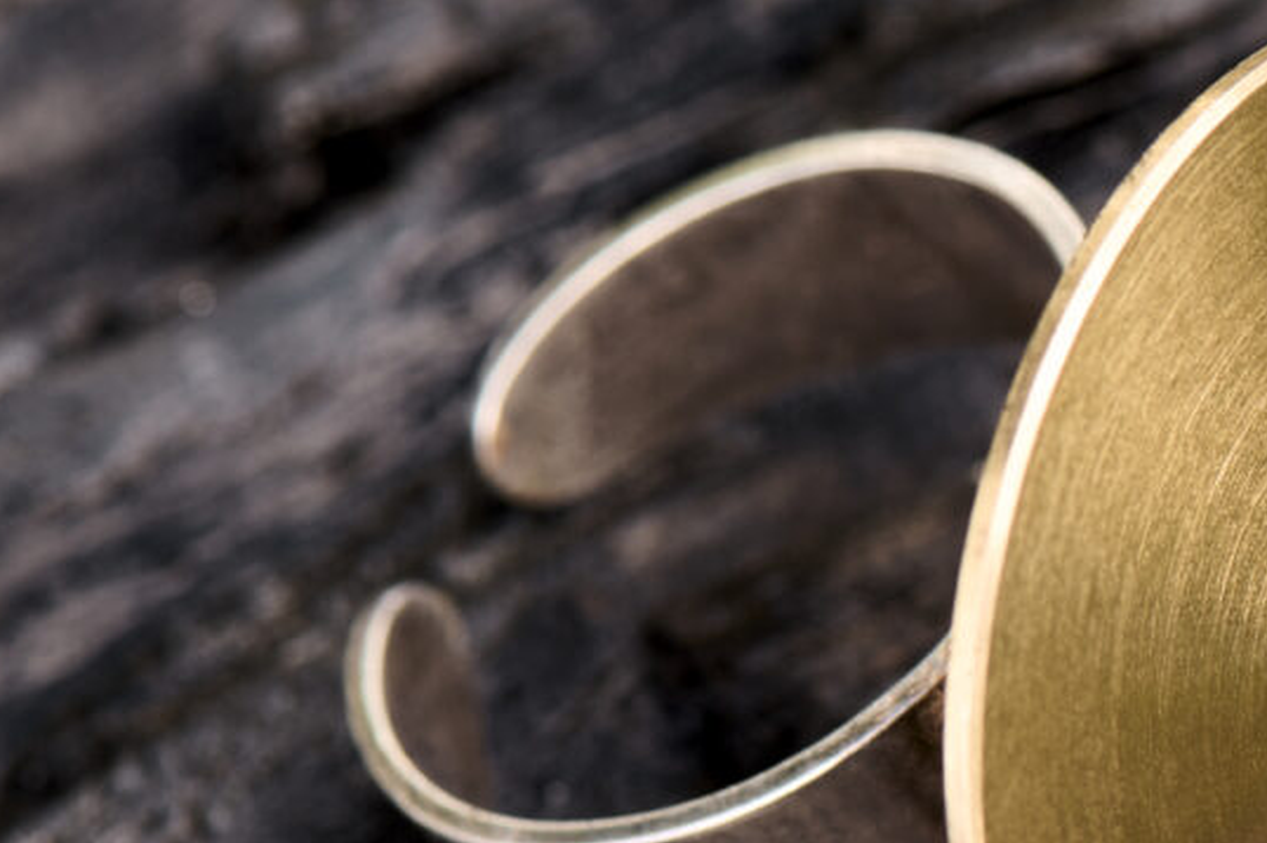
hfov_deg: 5.1
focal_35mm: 400
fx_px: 14069
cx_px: 1611
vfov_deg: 3.4
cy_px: 757
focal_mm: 105
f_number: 13
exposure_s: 1/5
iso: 64
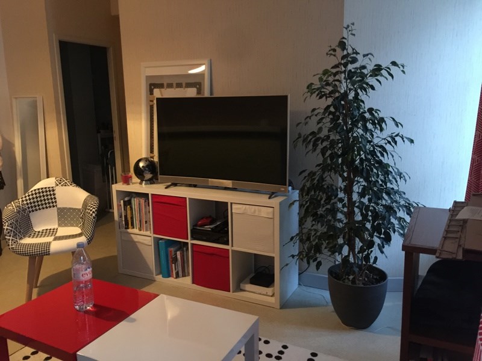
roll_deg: +0.2
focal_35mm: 29
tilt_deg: -11.2
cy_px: 180
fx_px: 404
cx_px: 241
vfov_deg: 48.2
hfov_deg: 61.7
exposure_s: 1/8
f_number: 2.2
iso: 200
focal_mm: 4.15
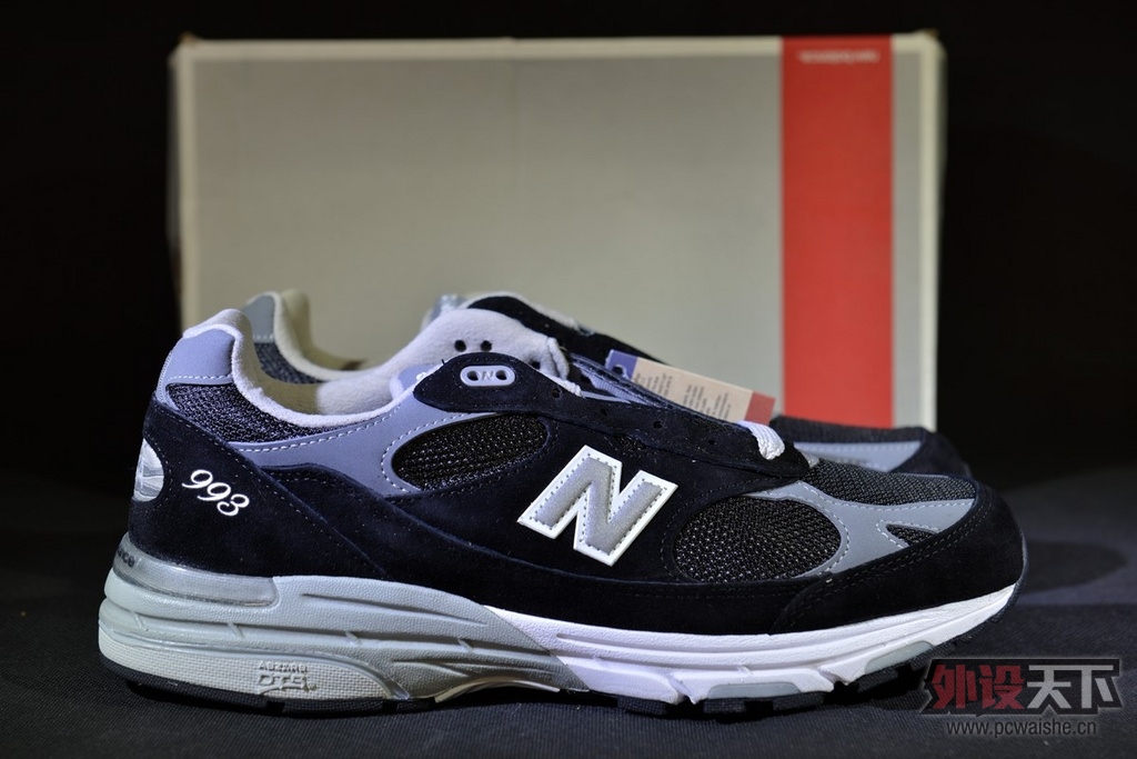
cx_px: 568
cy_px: 380
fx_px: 1958
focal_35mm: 62
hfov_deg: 32.4
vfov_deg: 21.9
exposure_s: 1/15
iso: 100
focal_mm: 62
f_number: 7.1
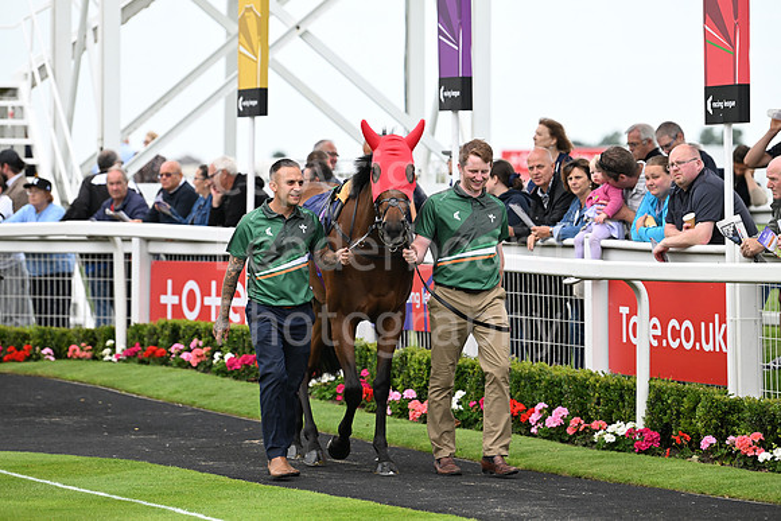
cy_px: 260
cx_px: 390
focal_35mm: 200
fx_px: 4340
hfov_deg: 10.3
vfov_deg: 6.9
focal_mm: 200
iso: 800
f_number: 4.5
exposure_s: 1/1000
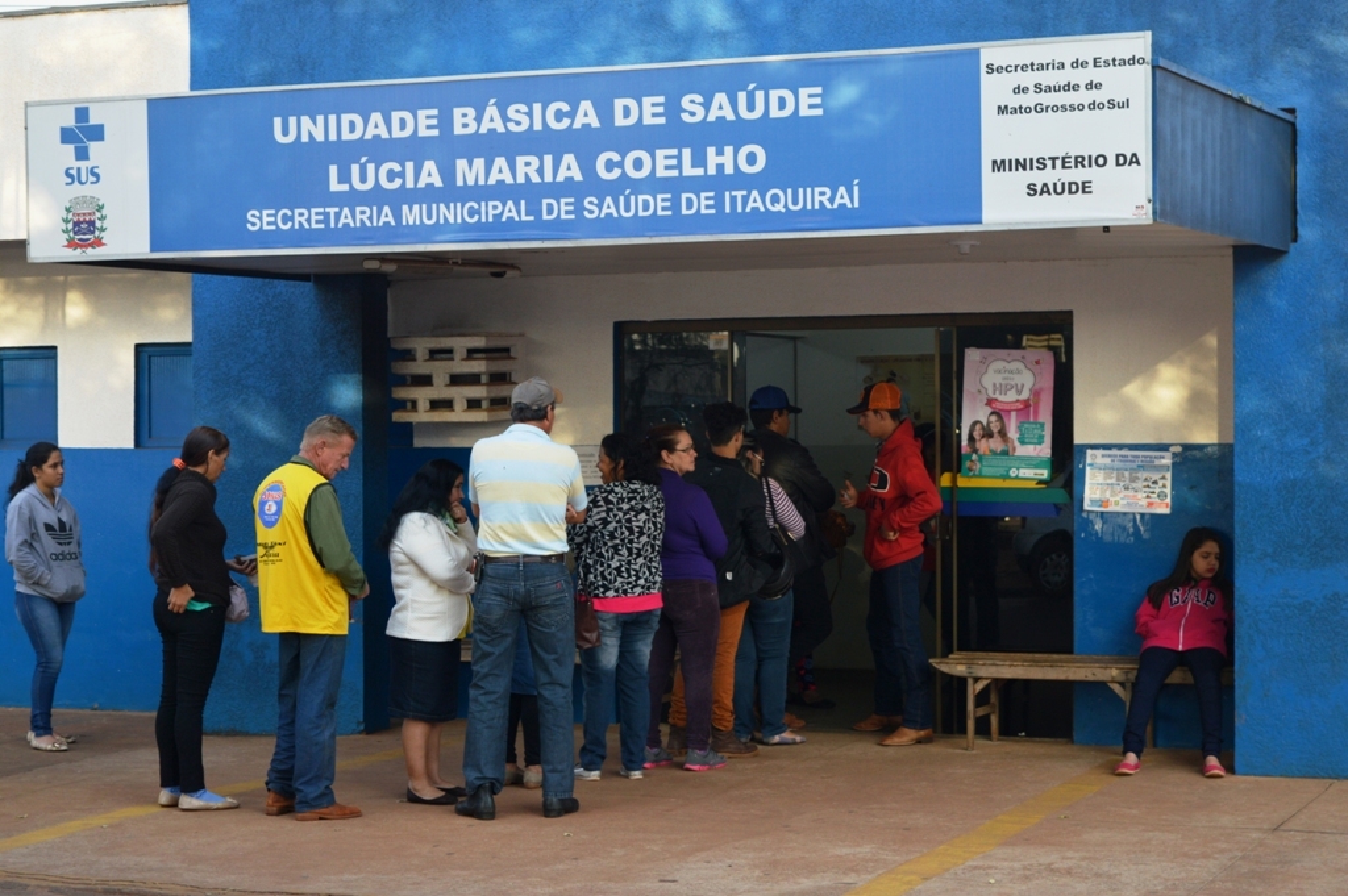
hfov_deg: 27.0
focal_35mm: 75
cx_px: 674
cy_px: 448
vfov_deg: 18.2
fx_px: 2806
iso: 200
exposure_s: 1/125
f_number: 5.6
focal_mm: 50
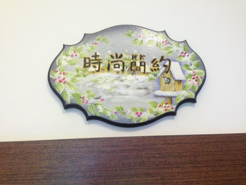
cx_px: 123
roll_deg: -1.7
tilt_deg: +17.0
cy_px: 92
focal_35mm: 33
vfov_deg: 42.9
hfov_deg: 55.4
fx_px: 235
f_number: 2.4
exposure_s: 1/20
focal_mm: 4.12
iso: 80
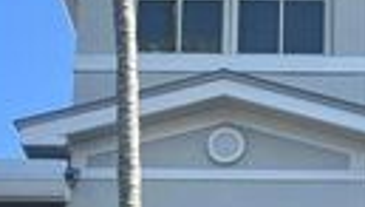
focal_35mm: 146
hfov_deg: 14.5
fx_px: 1415
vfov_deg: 8.1
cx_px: 351
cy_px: 362
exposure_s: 1/1497
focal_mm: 5.1
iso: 50
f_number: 1.6
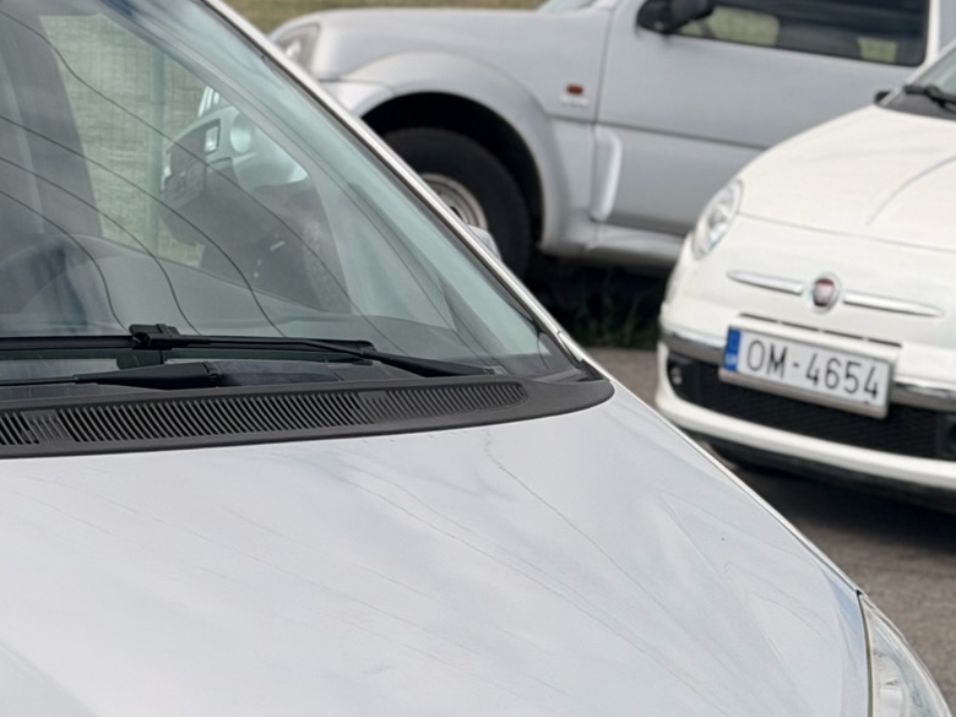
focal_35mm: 126
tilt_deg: -14.3
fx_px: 3480
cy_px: 651
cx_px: -81
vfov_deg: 11.7
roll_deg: +1.1
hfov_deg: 15.3
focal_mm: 6.76
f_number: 1.78
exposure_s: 1/4329
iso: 64
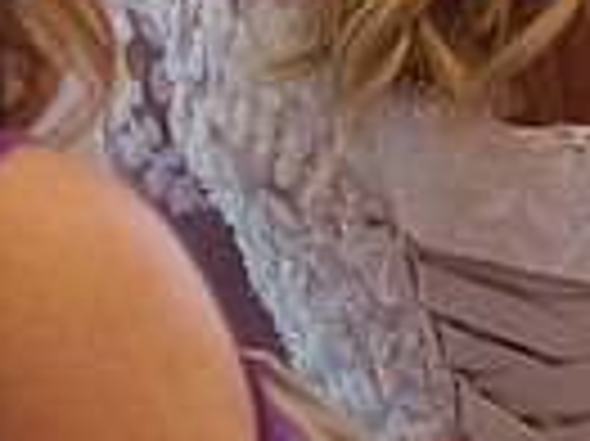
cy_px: -21
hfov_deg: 5.8
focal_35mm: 340
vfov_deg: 4.4
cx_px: 878
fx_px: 5790
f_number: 2.8
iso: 800
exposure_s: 1/200
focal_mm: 75
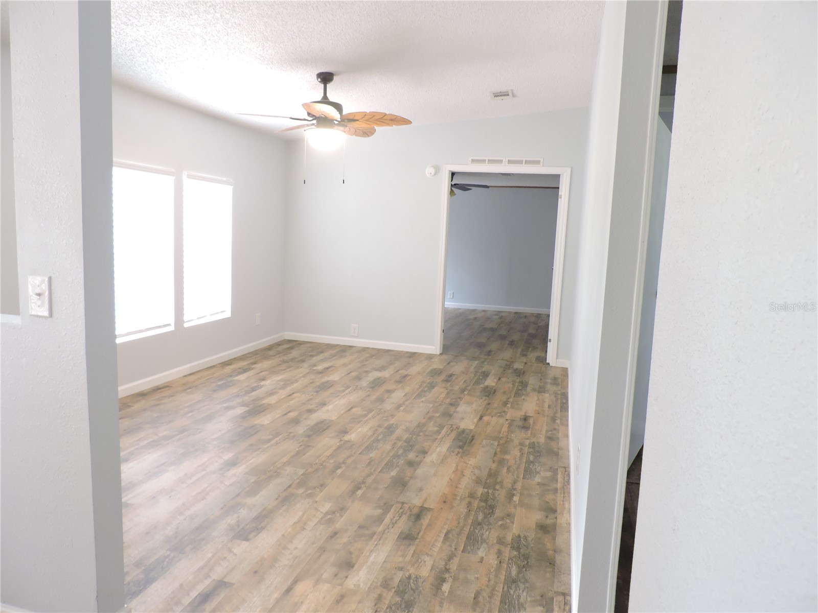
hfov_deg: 71.6
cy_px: 306
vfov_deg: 56.8
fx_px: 567
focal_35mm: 24
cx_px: 409
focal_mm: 4.3
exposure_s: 1/20
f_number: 3
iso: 400
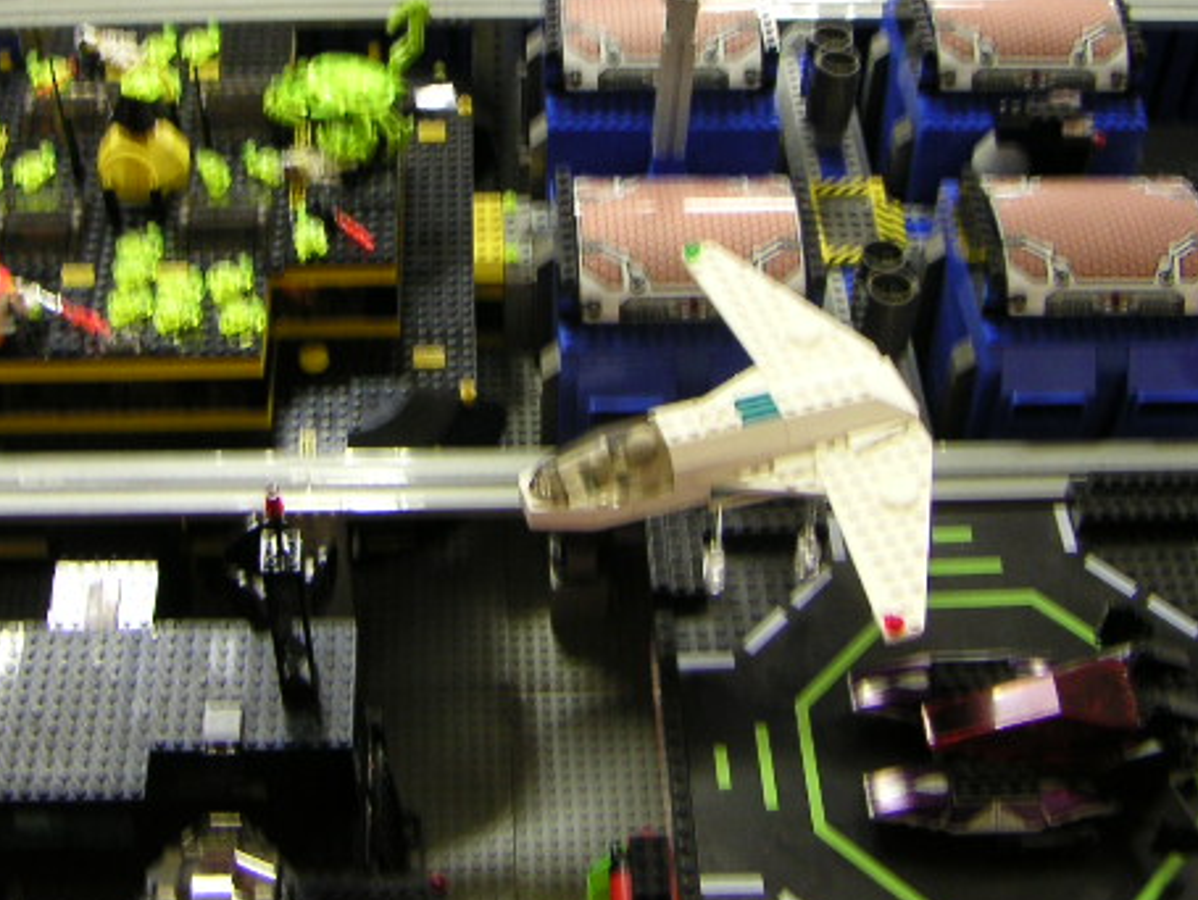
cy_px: 305
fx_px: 1801
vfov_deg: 27.9
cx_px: 495
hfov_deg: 36.7
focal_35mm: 52
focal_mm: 4.8
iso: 100
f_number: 2.8
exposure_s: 1/4
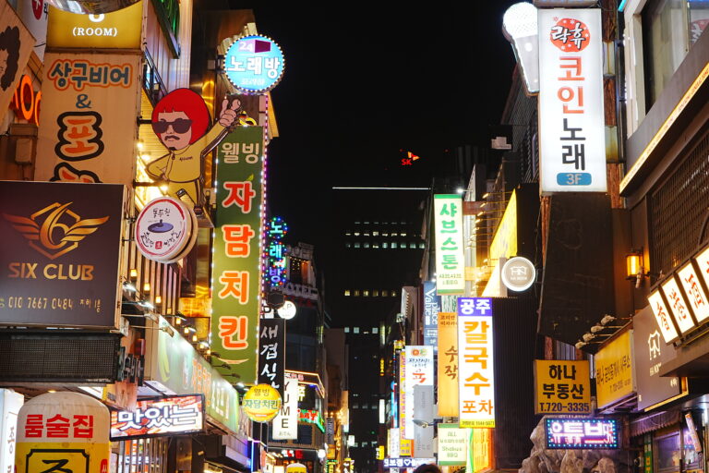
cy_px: 236
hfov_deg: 32.9
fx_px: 1201
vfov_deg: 22.3
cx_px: 354
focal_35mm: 61
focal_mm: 61
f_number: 9
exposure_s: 1/20
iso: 500
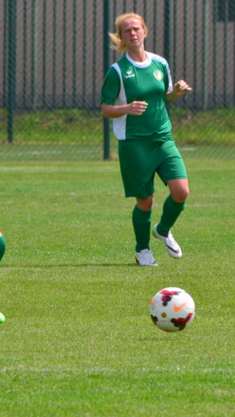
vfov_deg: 2.6
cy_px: 215
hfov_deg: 1.5
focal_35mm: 828
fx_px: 9162
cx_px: 11
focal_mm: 300
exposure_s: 1/1000
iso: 500
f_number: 10
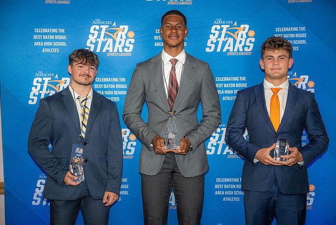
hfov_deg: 41.9
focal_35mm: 47
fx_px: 439
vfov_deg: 28.7
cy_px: 112
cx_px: 168
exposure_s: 1/160
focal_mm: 47
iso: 320
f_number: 3.2
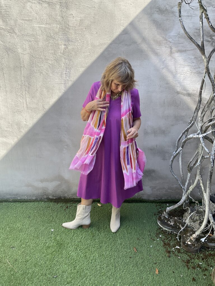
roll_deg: -1.2
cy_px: 143
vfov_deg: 61.7
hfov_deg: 48.2
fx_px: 240
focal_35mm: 29
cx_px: 108
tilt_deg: -16.9
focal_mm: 3
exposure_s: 1/217
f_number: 1.8
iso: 16
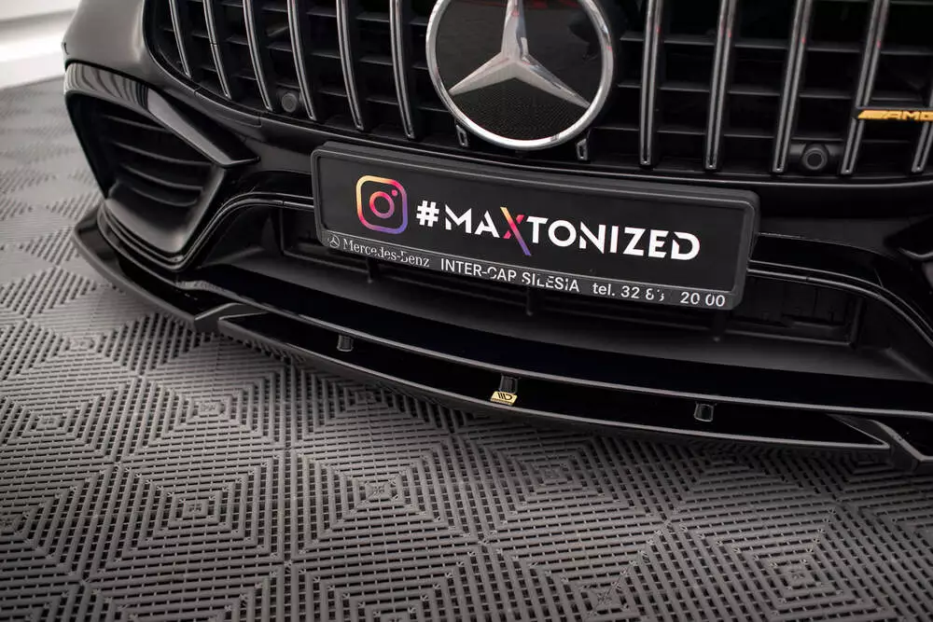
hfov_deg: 53.5
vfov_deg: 37.1
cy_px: 311
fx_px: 926
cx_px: 461
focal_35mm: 36
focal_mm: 35
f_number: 2.5
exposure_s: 1/100
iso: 1000
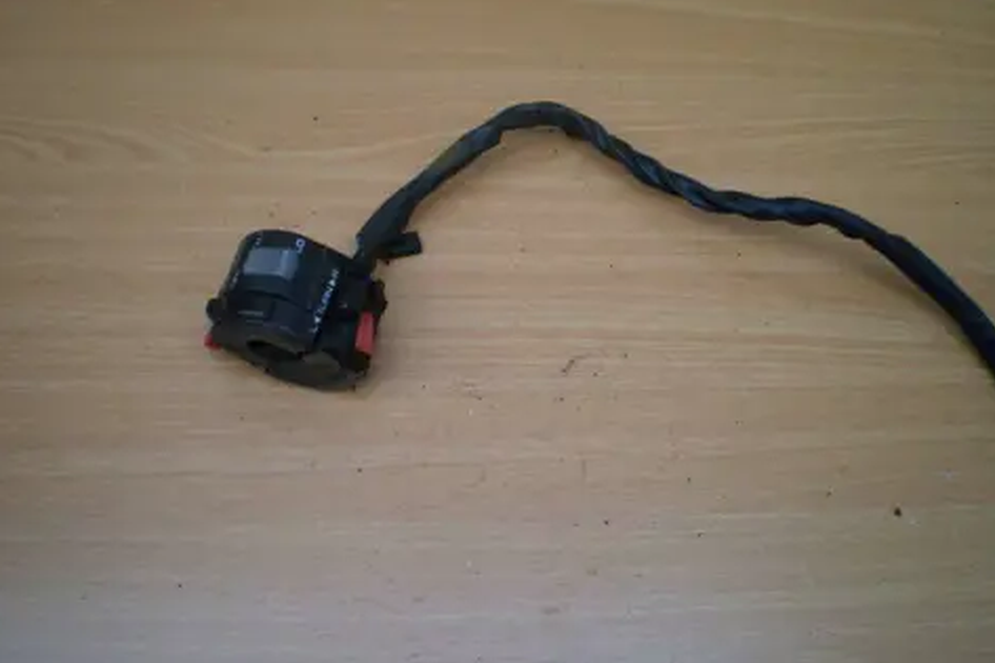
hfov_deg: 50.7
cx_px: 499
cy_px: 335
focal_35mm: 38
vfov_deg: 35.0
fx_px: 1050
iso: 100
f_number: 3.1
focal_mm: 6.3
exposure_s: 1/30
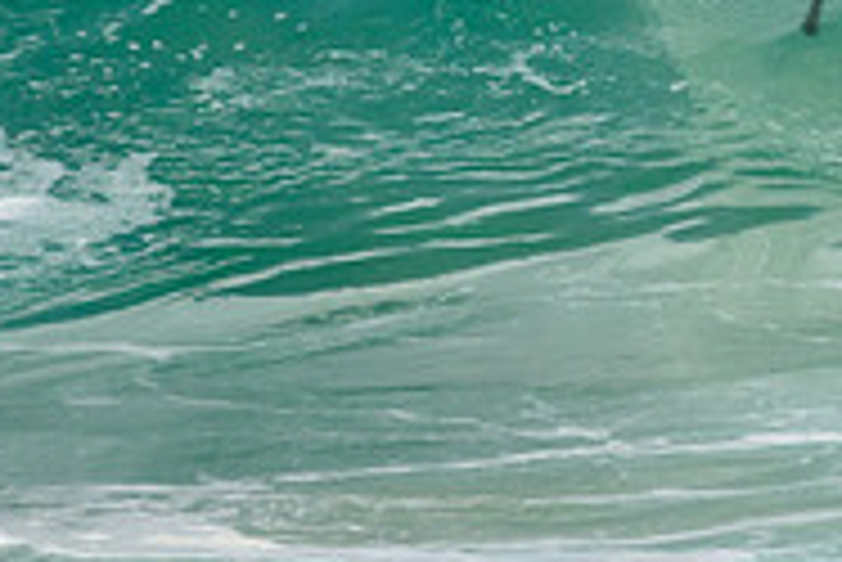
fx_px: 58118
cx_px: 1247
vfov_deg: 0.6
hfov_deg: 0.8
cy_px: -74
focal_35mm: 2483
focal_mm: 800
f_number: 11
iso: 800
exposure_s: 1/2000
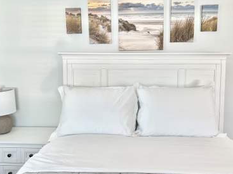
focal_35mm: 34
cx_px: 123
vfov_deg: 41.7
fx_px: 229
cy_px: 79
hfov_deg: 53.9
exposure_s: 1/121
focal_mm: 5.7
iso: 80
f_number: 1.5
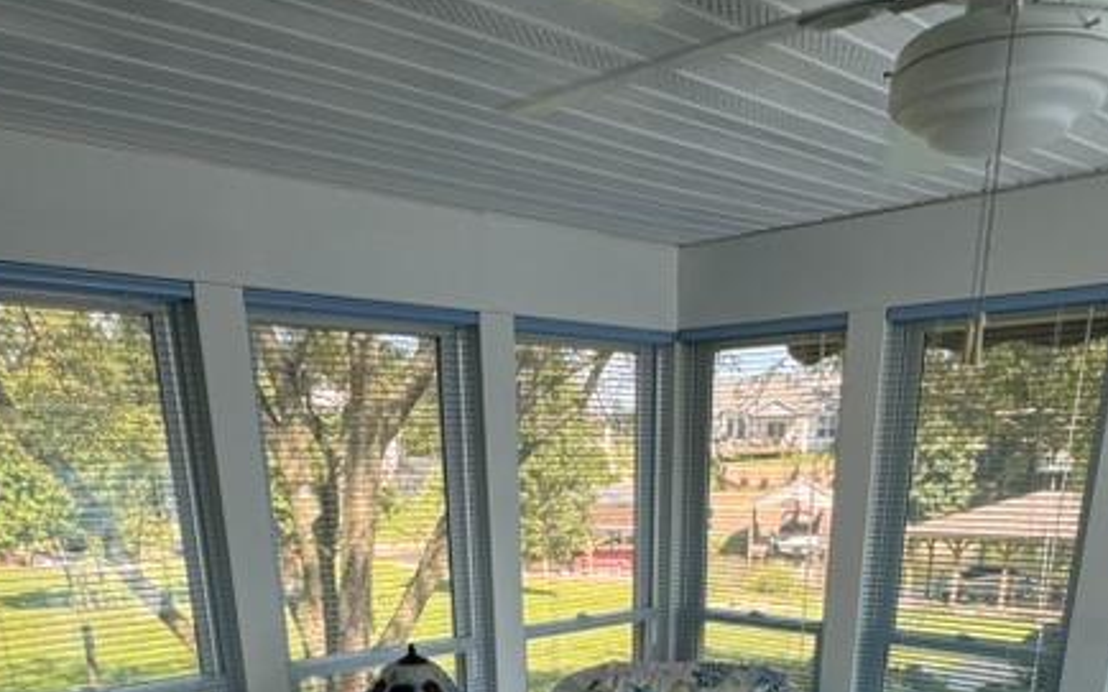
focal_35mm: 35
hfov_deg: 55.3
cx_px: 577
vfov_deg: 29.2
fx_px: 1057
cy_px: 904
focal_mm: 2.22
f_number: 2.2
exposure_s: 1/99
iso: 50
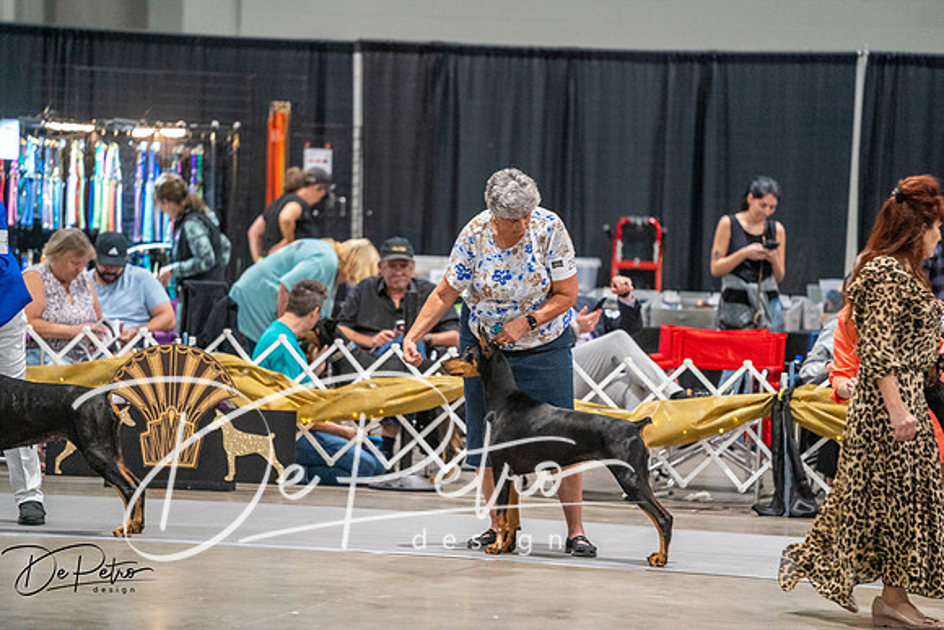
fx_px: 5245
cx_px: 472
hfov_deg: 10.3
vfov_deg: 6.9
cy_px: 315
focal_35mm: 200
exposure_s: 1/250
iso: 6400
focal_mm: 200
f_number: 2.8
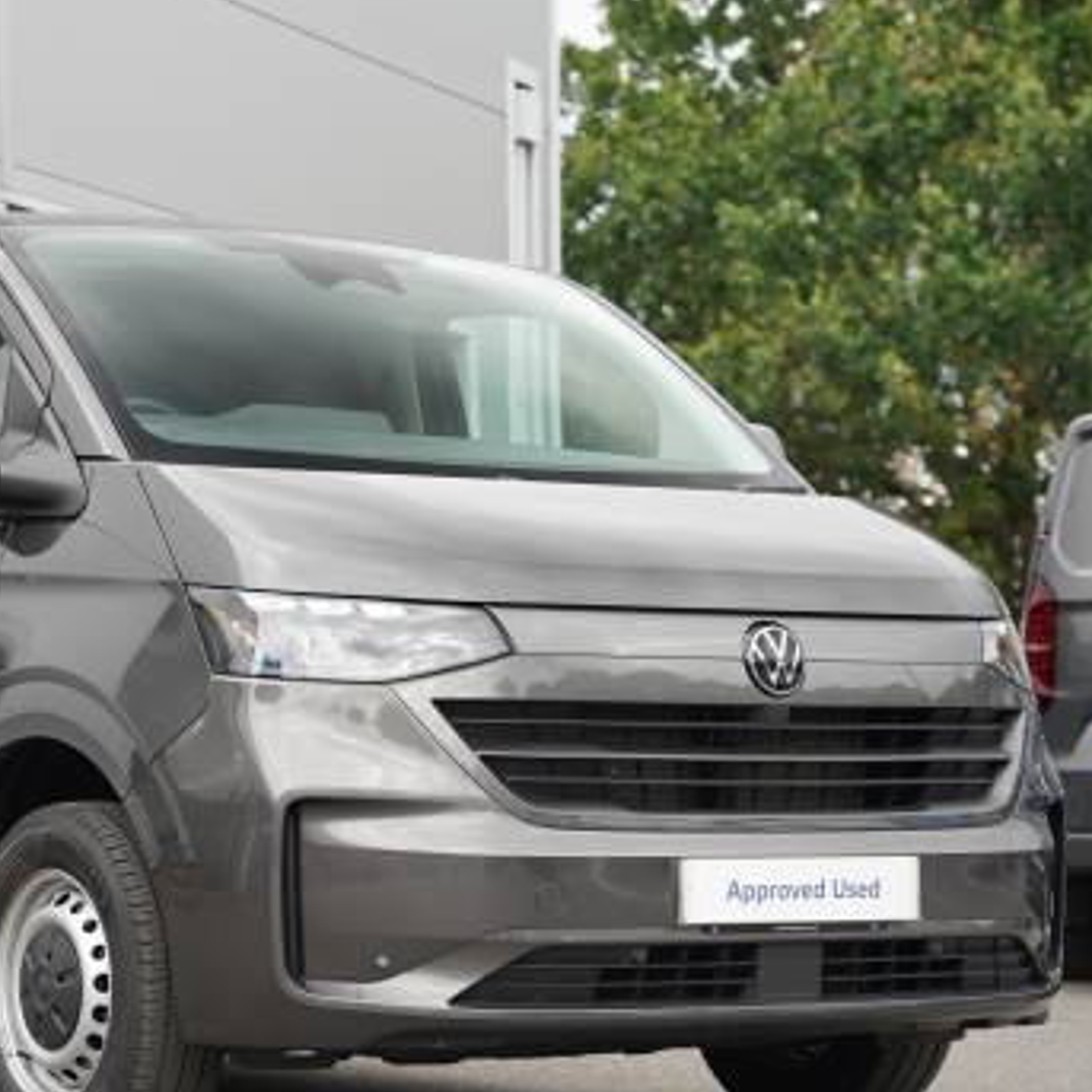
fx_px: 3676
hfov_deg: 16.8
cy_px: 602
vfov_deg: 16.9
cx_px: 204
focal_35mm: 103
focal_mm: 65
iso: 250
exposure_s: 1/160
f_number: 4
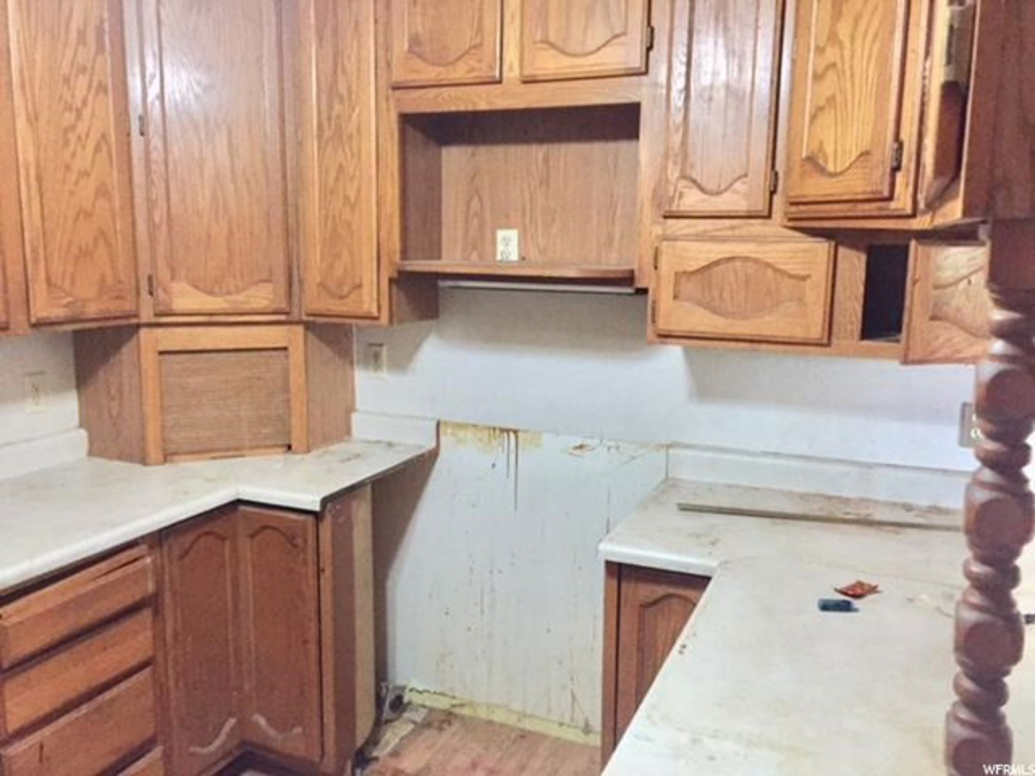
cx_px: 518
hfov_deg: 61.7
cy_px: 388
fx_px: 867
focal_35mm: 29
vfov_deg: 48.2
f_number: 2.2
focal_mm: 4.15
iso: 320
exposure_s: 1/15
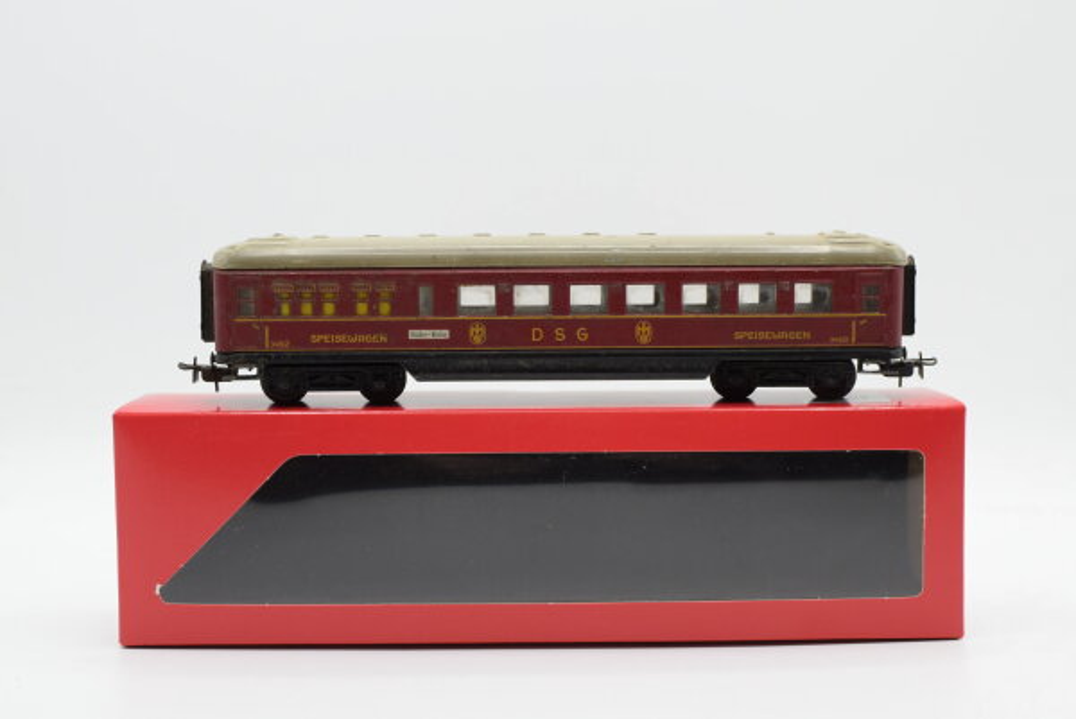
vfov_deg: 25.8
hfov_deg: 37.8
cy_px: 360
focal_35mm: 52
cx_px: 538
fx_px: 1570
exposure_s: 1/160
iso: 400
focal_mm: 35
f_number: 8
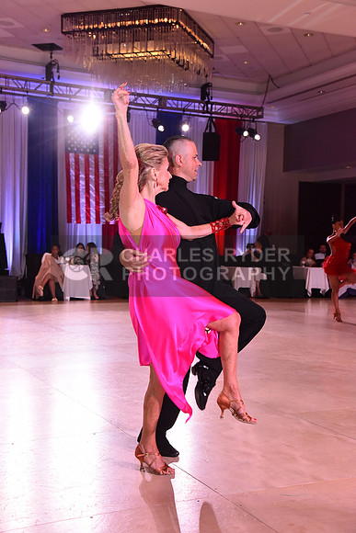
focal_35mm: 50
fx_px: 741
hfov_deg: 27.0
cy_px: 266
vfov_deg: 39.6
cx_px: 178
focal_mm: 50
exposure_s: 1/320
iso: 2500
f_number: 6.3
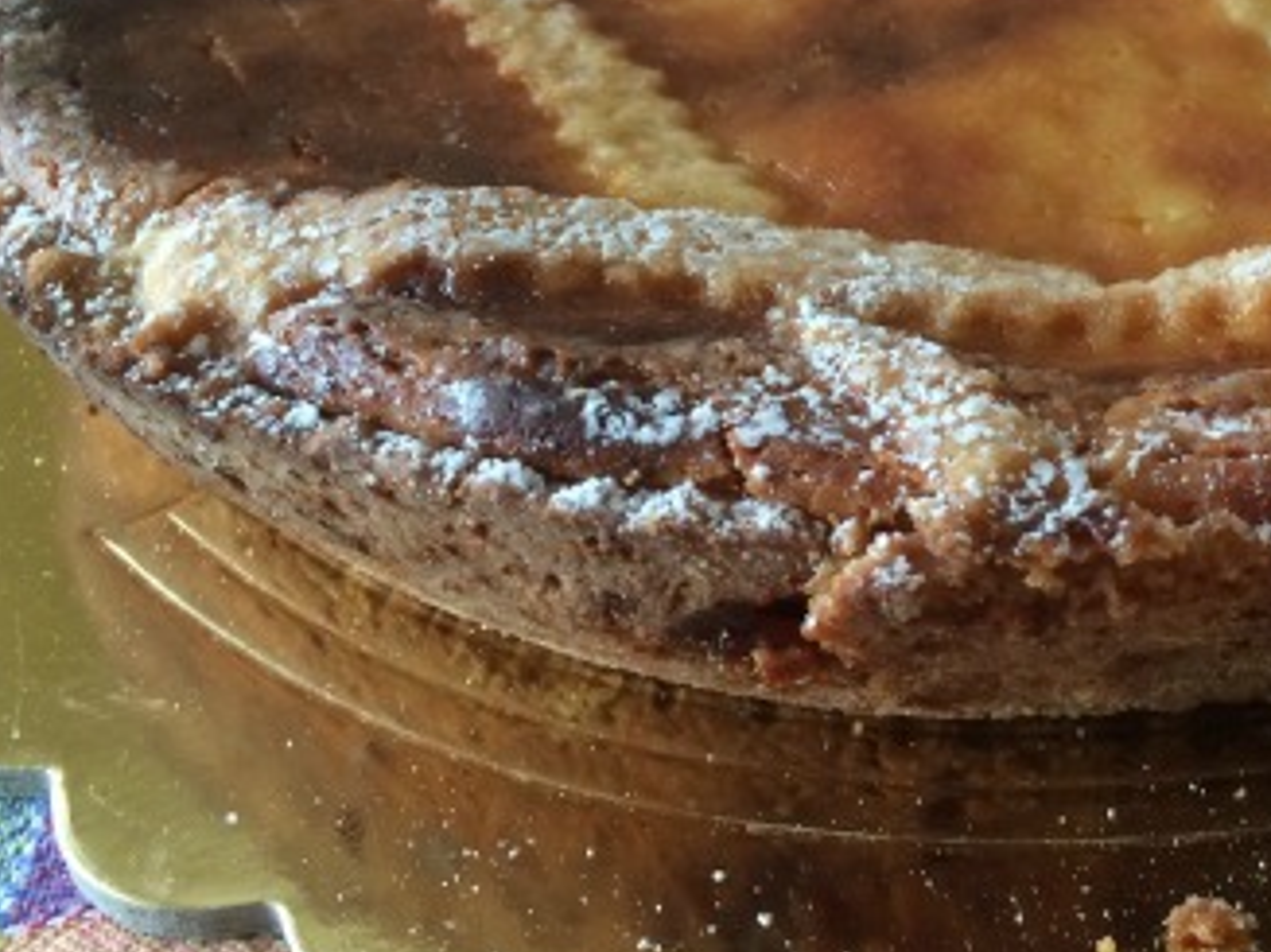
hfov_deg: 33.7
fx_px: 2019
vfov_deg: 26.1
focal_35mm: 55
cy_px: 194
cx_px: 1061
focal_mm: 4.12
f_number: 2.2
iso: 125
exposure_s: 1/30
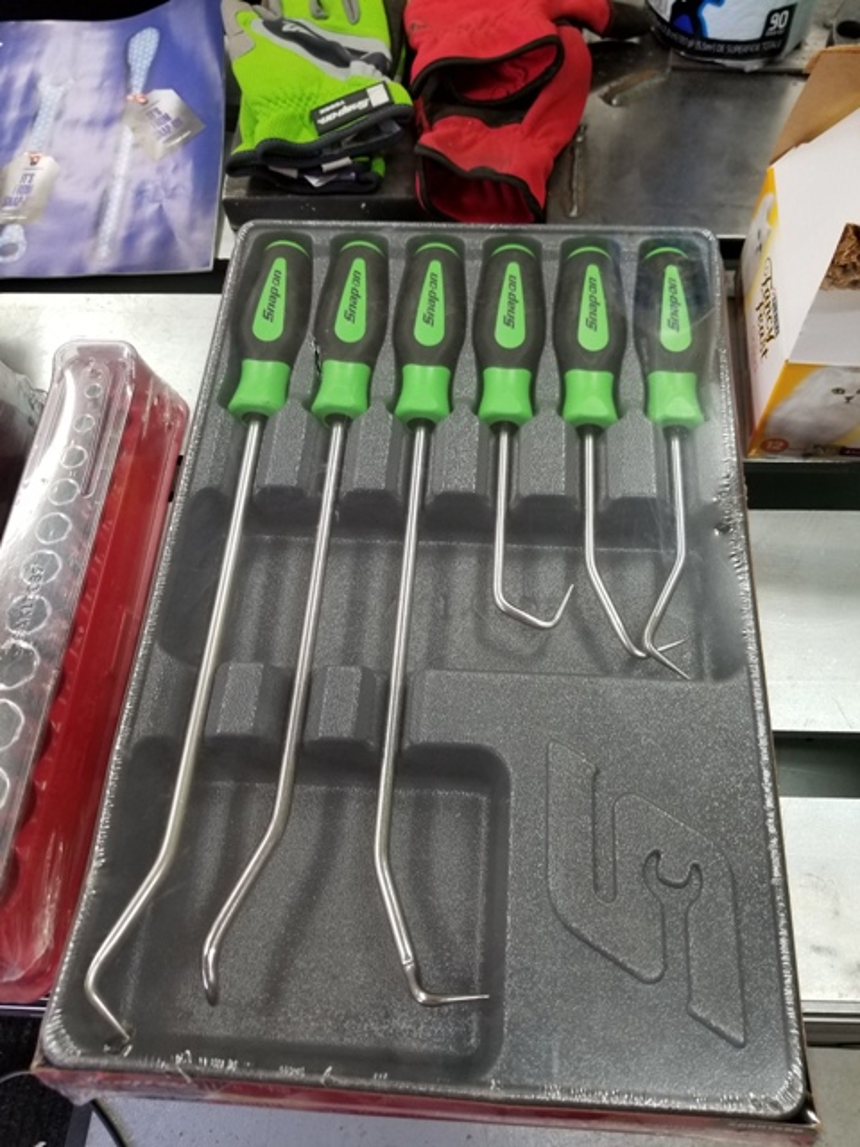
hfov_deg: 53.1
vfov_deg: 67.3
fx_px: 861
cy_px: 574
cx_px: 430
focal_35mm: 26
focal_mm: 4.25
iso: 80
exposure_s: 1/60
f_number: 1.7
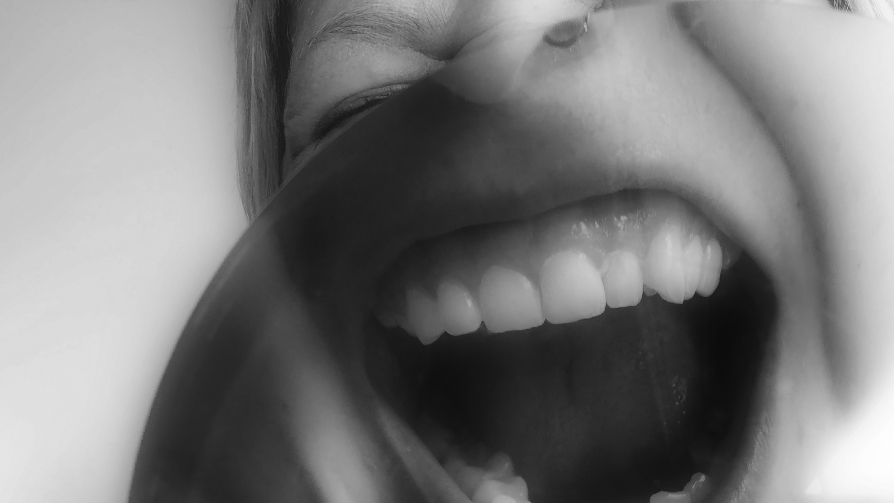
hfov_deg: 46.4
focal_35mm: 44
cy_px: 347
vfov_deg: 26.9
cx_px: 469
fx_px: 1043
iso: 25
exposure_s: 1/30
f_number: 1.8
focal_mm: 3.99
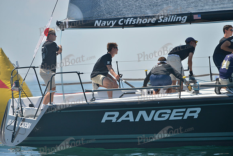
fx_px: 2589
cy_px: 78
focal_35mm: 400
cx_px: 116
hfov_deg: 5.2
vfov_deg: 3.4
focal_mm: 400
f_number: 4.5
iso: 200
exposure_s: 1/1250
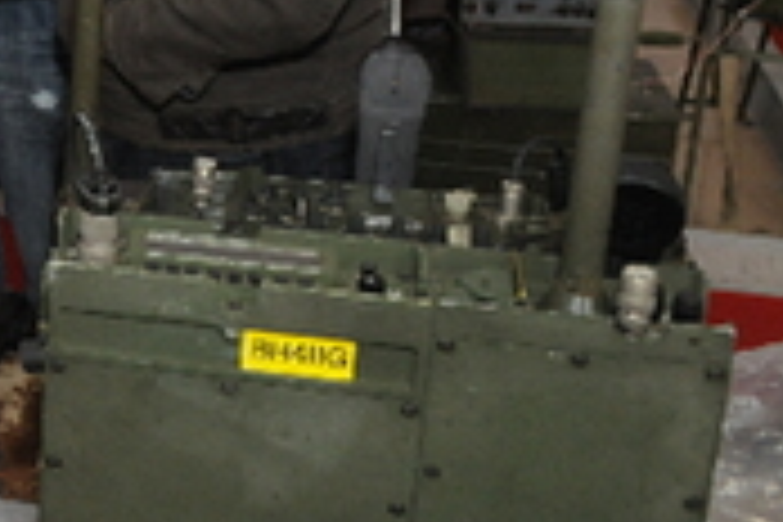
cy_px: -101
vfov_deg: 15.9
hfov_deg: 20.5
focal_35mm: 83
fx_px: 1797
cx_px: -434
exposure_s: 1/60
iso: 1000
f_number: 7.1
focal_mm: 17
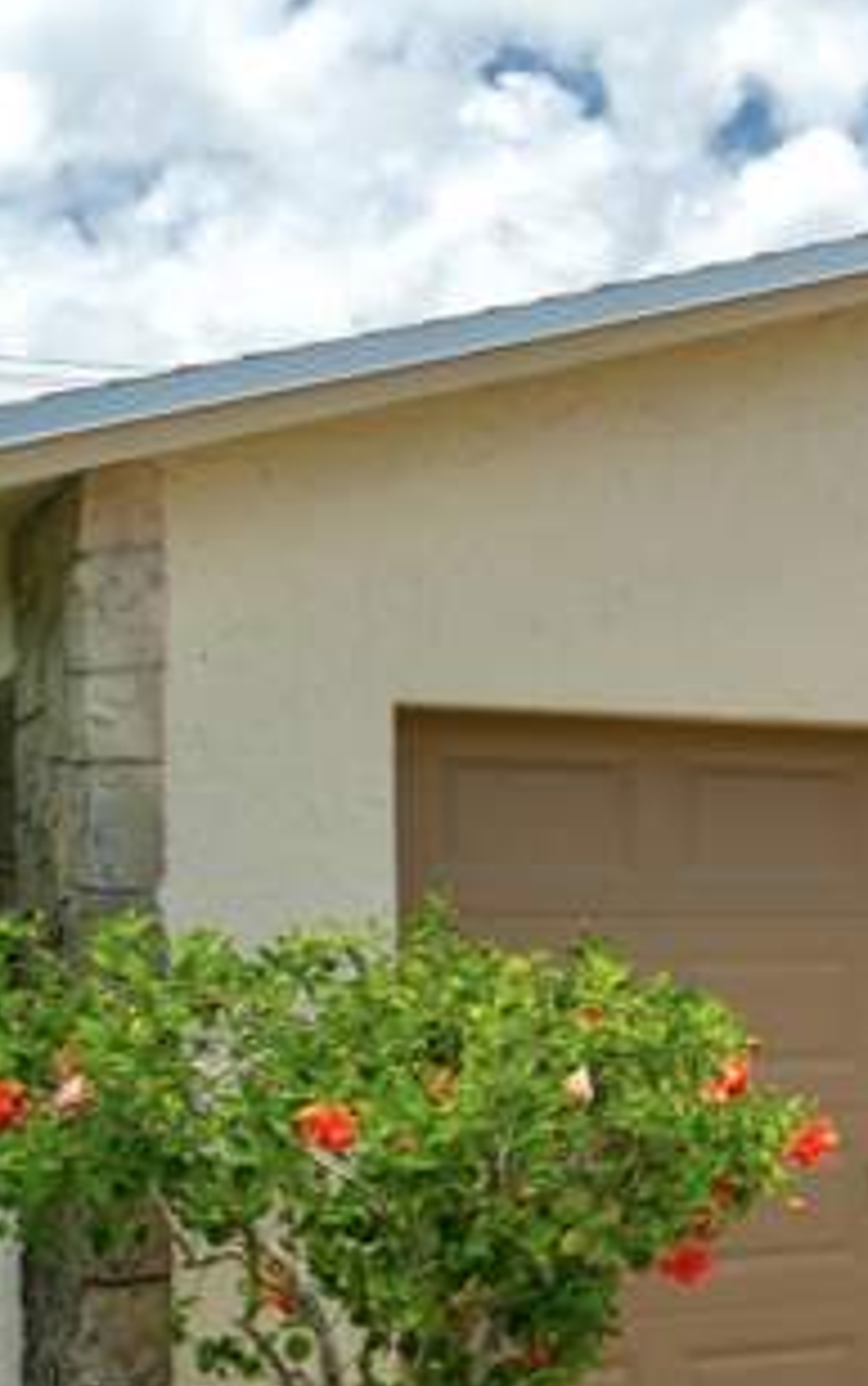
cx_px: 1538
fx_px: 2796
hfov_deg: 15.3
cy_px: 983
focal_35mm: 74
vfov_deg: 27.6
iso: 200
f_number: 10
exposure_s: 1/400
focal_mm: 28
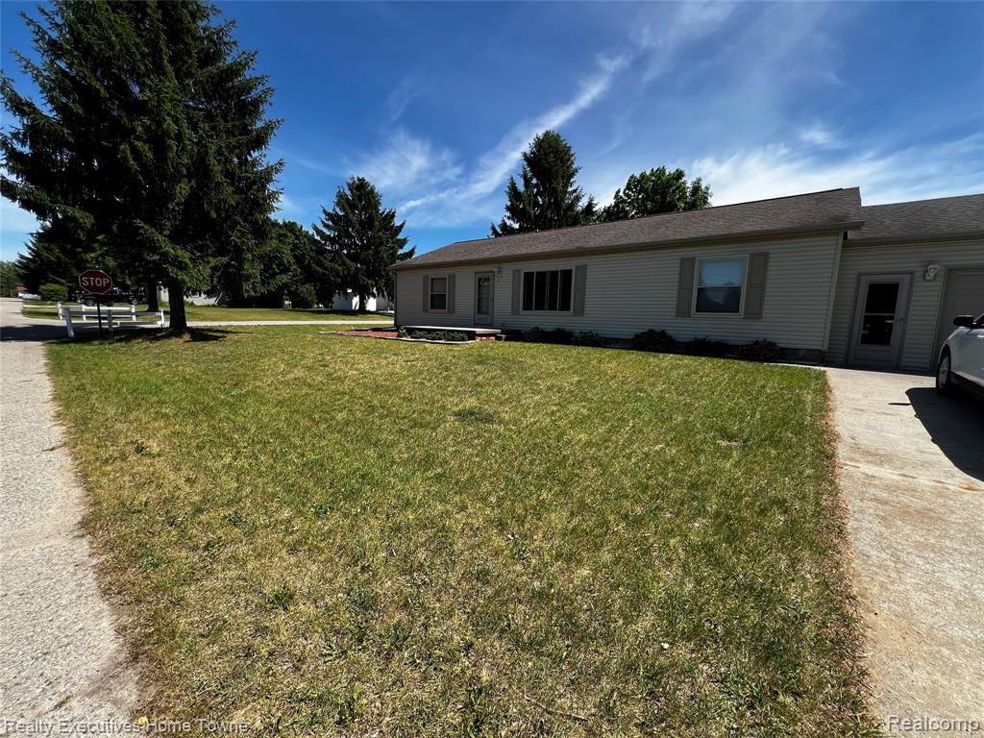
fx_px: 370
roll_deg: -2.4
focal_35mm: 13
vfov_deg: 89.9
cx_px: 492
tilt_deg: -7.1
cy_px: 369
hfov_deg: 106.2
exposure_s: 1/951
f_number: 1.8
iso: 32
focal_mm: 1.57
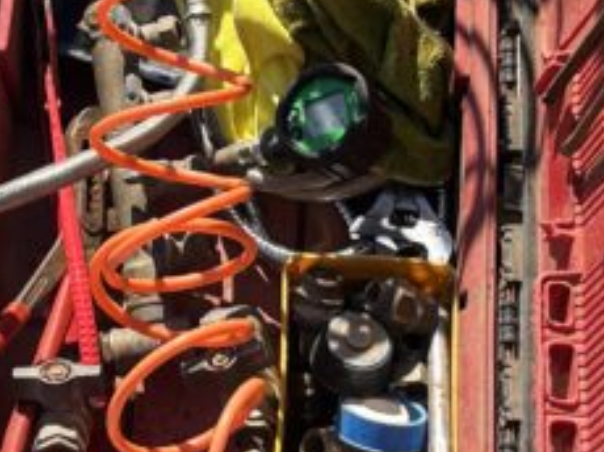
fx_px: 2022
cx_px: 134
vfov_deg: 12.6
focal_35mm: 116
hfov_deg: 16.9
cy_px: -13
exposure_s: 1/1890
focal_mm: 5.1
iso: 50
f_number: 1.6
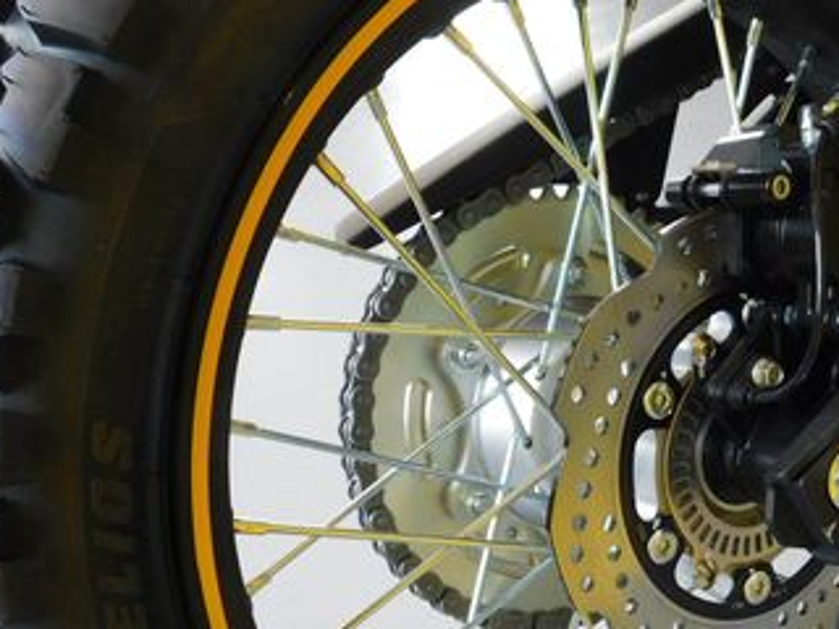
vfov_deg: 31.0
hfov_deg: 40.3
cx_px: 611
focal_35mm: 46
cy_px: 461
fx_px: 1115
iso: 140
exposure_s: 1/30
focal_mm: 4
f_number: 3
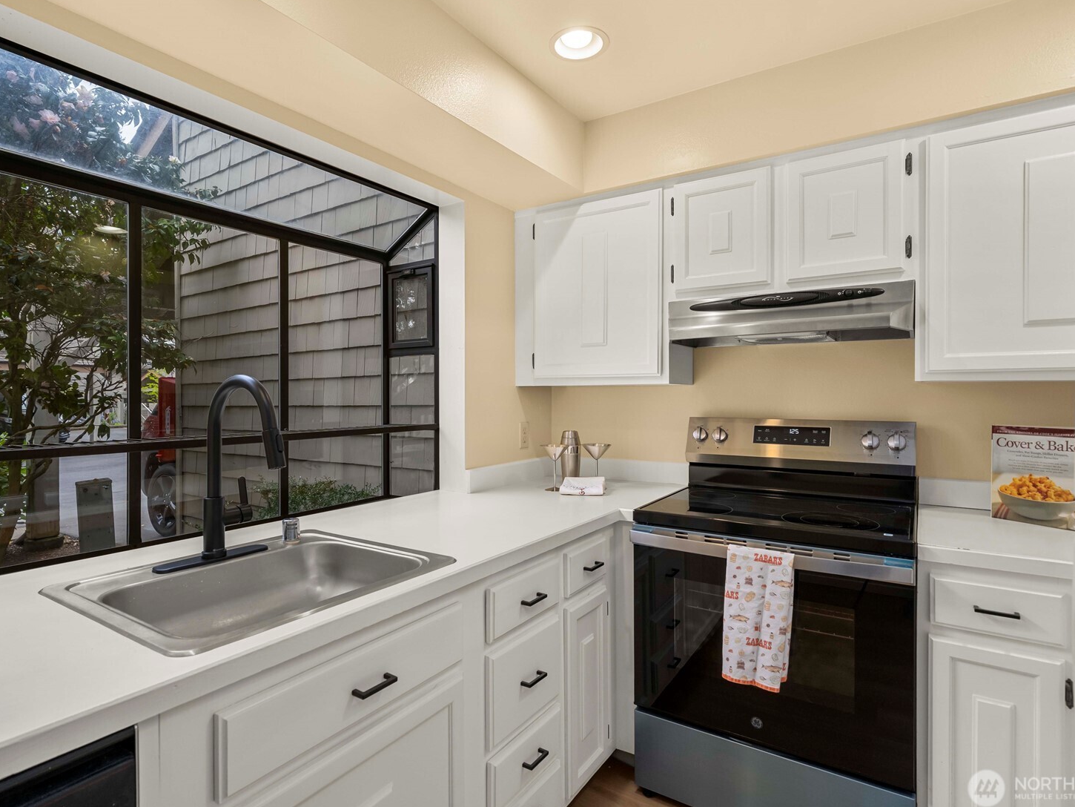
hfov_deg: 87.7
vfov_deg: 71.6
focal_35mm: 18
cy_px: 397
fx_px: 559
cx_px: 519
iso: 200
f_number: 6.7
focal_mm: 16
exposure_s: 1/30
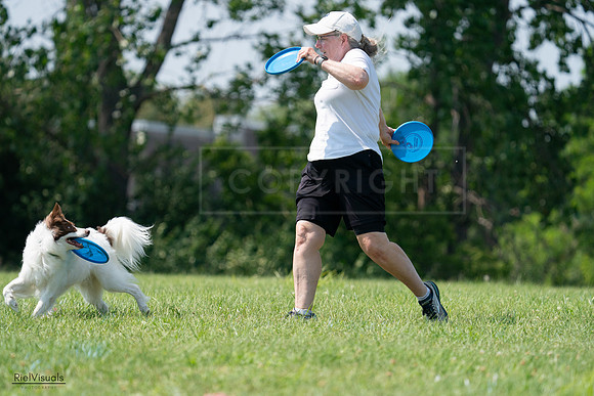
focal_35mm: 338
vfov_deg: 4.1
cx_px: 297
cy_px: 198
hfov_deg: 6.1
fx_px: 5578
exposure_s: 1/4000
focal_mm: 338
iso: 800
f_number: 6.3
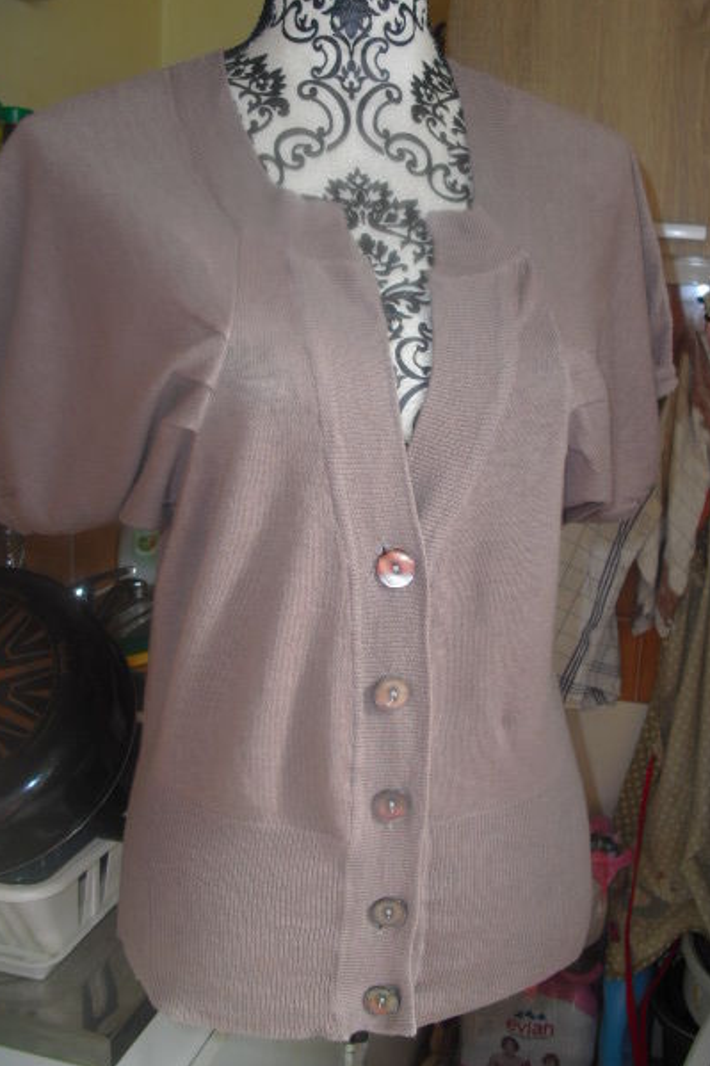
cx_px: 390
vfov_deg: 48.4
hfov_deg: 33.4
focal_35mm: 40
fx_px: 1184
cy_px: 502
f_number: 3.1
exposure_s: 1/100
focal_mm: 6.3
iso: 64
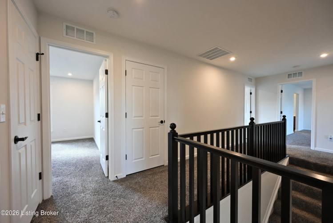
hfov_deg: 104.2
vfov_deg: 81.3
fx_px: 130
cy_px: 112
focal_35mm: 14
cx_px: 166
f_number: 6.3
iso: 560
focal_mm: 14
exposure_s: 1/20
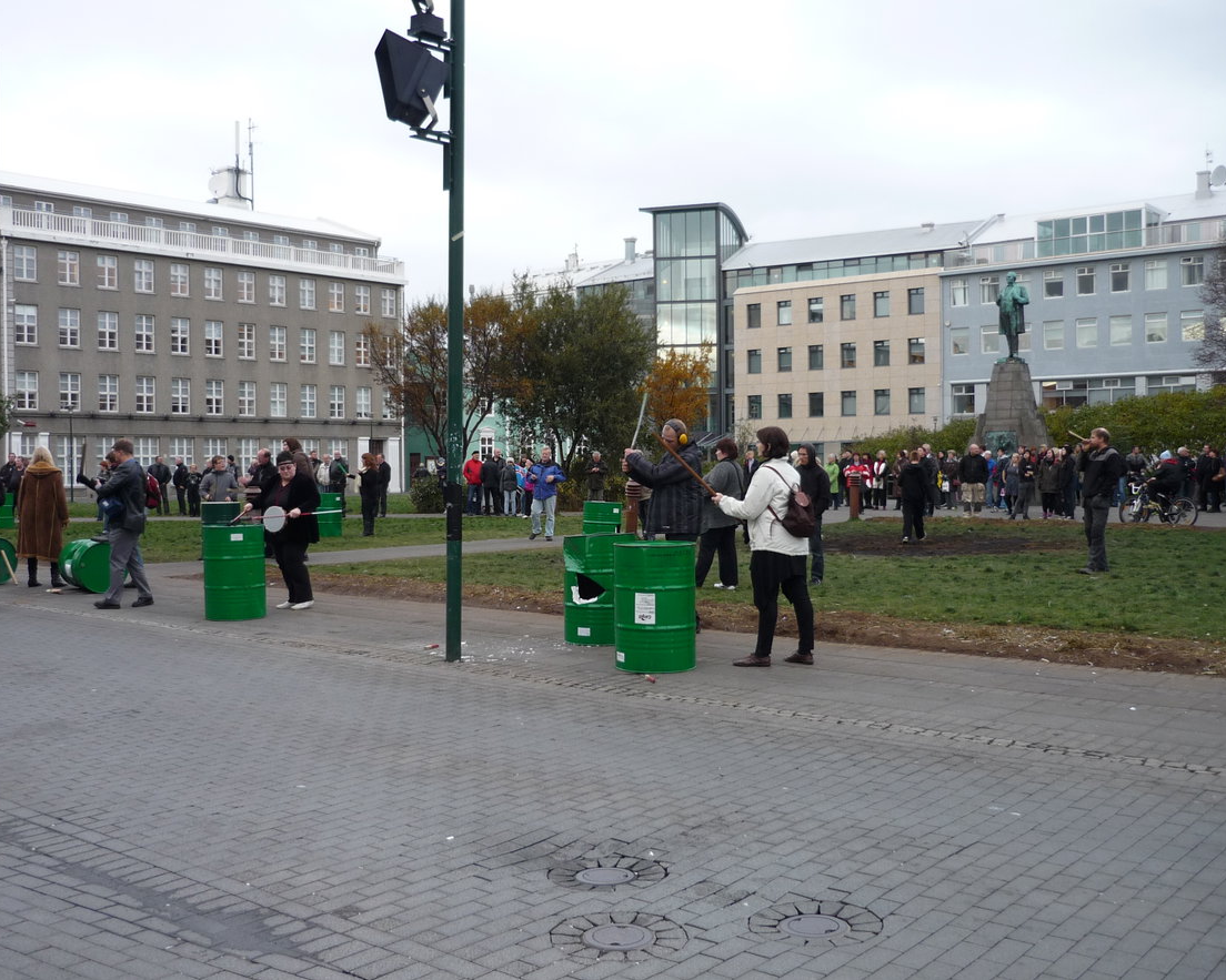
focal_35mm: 35
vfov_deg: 42.2
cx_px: 572
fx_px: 1270
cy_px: 482
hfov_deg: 51.5
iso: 100
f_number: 2.8
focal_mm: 5.5
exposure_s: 1/50
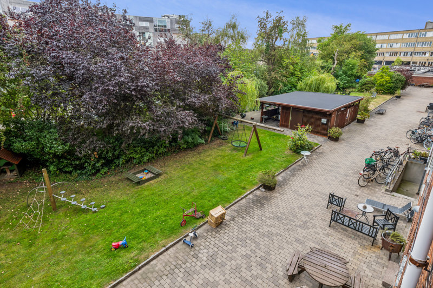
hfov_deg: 84.0
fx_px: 240
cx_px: 216
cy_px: 144
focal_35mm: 20
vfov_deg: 61.9
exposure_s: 1/25
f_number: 8
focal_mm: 20
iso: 100
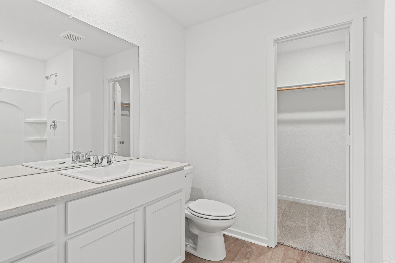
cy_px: 132
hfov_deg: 90.0
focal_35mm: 18
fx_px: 197
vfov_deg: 67.4
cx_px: 198
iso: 250
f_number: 9
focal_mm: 12
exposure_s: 1/3
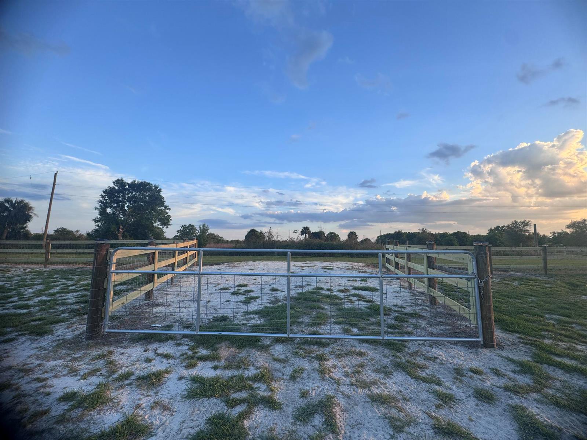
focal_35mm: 14
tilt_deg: +6.0
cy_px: 220
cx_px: 294
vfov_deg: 85.7
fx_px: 237
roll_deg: -0.5
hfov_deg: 102.1
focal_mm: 2.22
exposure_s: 1/384
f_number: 2.2
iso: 40
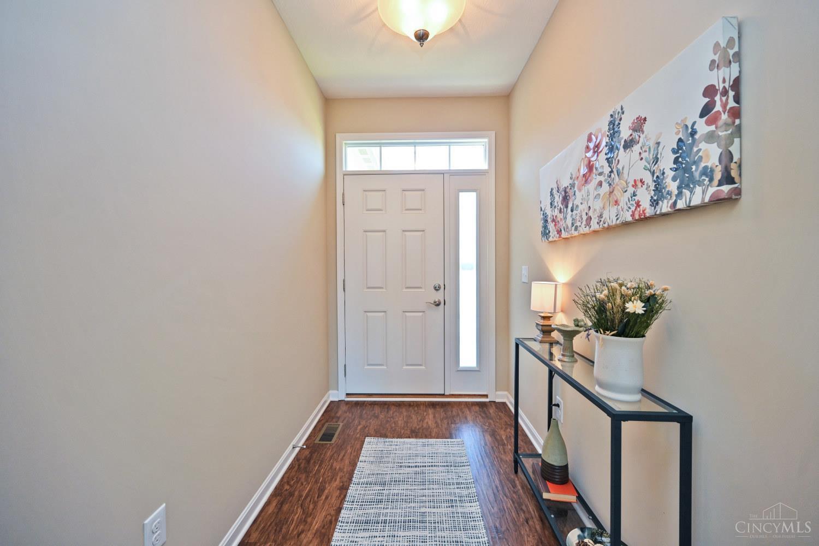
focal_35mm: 14
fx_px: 318
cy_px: 273
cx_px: 410
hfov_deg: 104.3
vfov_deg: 81.2
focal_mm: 14
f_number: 4
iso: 220
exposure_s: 1/60
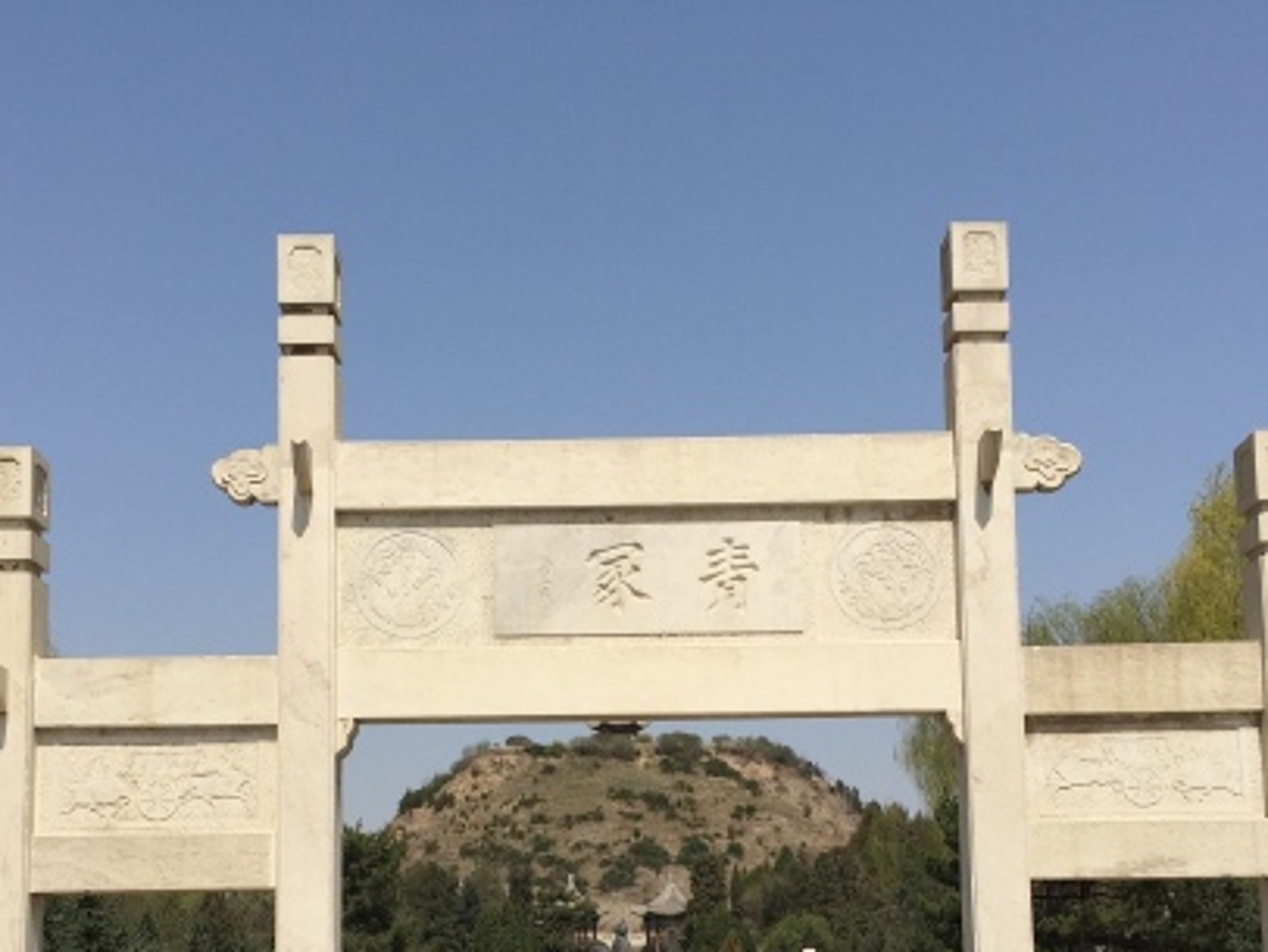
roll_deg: -0.2
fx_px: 1833
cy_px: 807
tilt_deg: +7.9
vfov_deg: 28.3
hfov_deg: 38.2
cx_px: 615
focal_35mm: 50
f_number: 2.2
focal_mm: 4.15
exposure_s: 1/3300
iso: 32
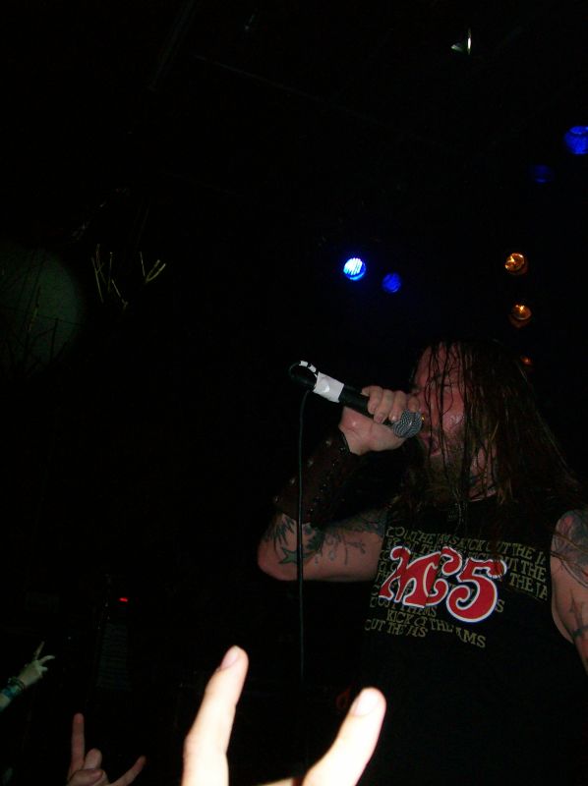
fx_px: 817
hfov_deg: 39.6
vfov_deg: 51.4
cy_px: 393
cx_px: 294
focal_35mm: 36
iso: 140
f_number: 2.7
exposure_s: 1/64
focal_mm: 6
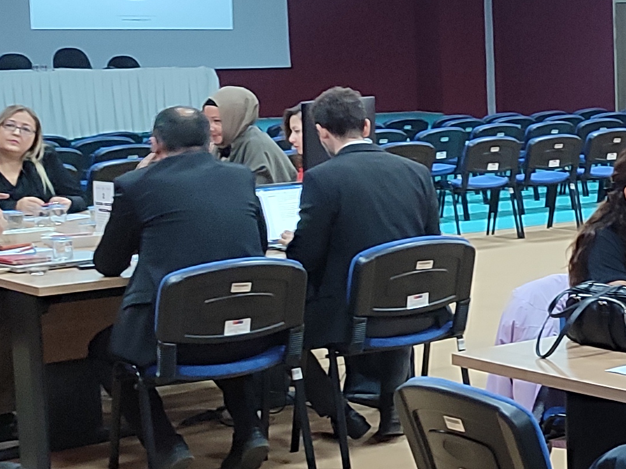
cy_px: 159
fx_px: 1682
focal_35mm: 93
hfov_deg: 18.3
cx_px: 985
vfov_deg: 15.9
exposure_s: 1/25
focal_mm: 5.95
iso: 296
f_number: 1.89
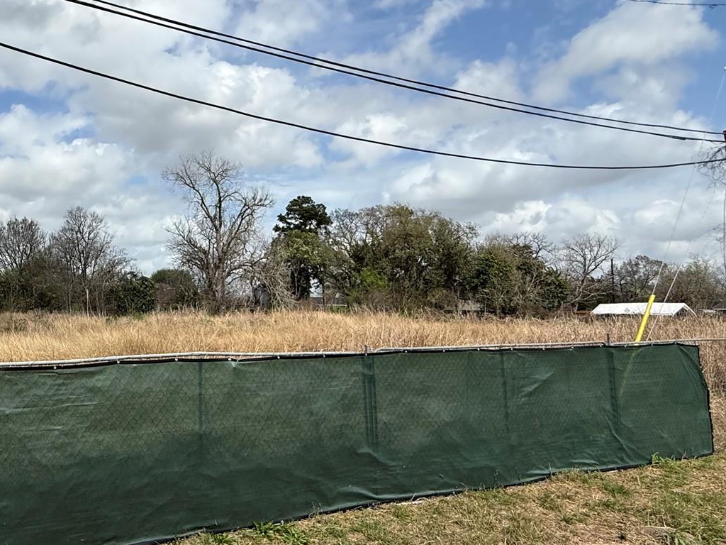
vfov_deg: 49.7
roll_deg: -1.1
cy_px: 282
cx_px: 123
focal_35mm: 28
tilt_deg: +2.2
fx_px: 587
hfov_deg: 57.6
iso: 50
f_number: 2.2
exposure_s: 1/3891
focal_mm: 2.22
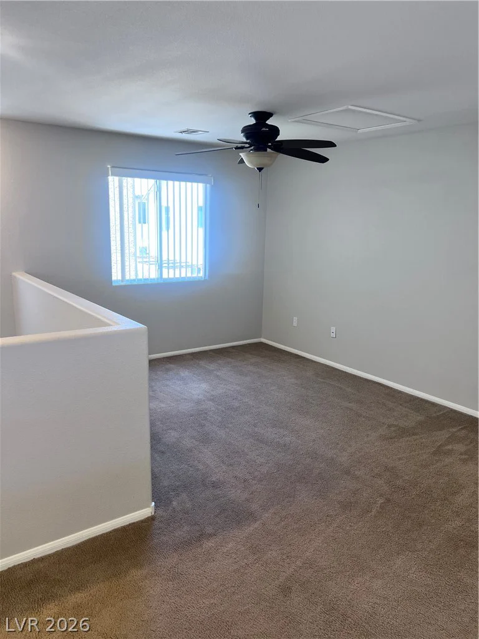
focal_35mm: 26
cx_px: 240
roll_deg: -1.1
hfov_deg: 53.1
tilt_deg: -12.4
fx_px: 480
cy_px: 320
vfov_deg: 67.3
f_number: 1.5
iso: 100
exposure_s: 1/120
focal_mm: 5.7
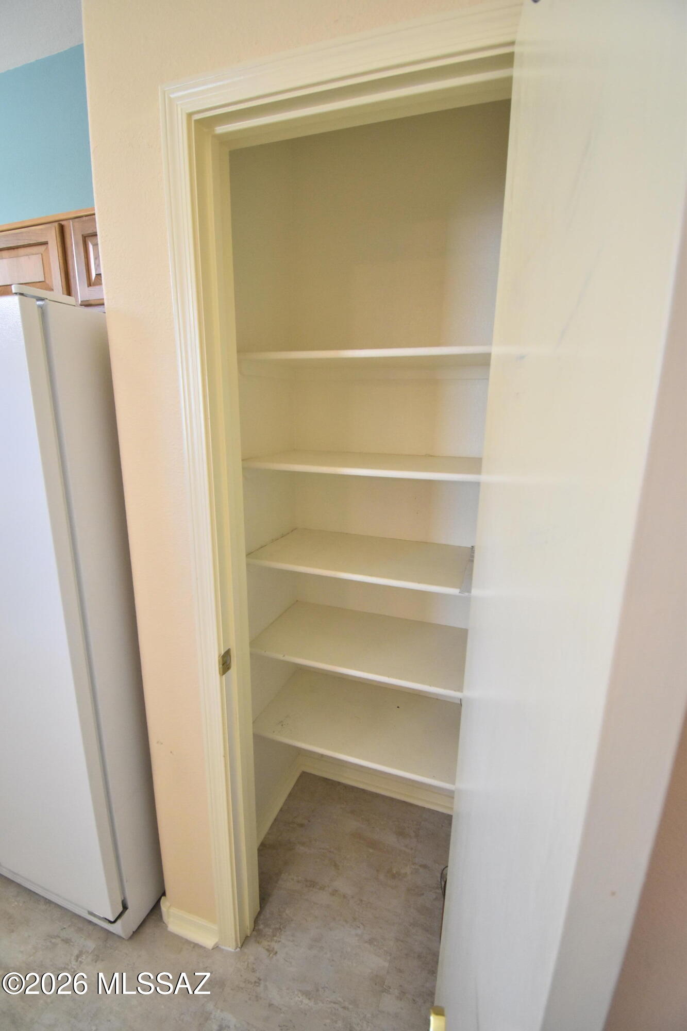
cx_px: 344
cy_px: 516
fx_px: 429
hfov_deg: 77.3
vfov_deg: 100.4
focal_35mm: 15
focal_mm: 10
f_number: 4.5
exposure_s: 1/125
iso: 1600
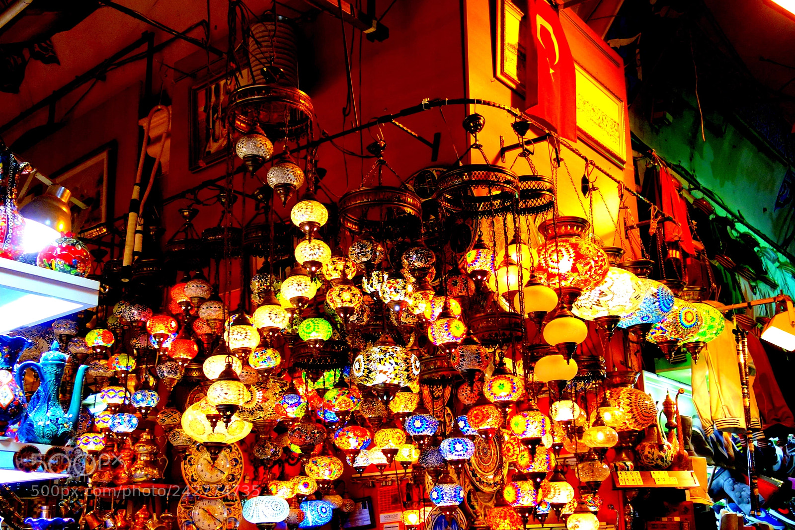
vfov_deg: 46.4
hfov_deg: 65.5
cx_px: 398
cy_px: 265
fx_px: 618
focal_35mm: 28
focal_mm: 10.4
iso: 320
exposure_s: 1/250
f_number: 2
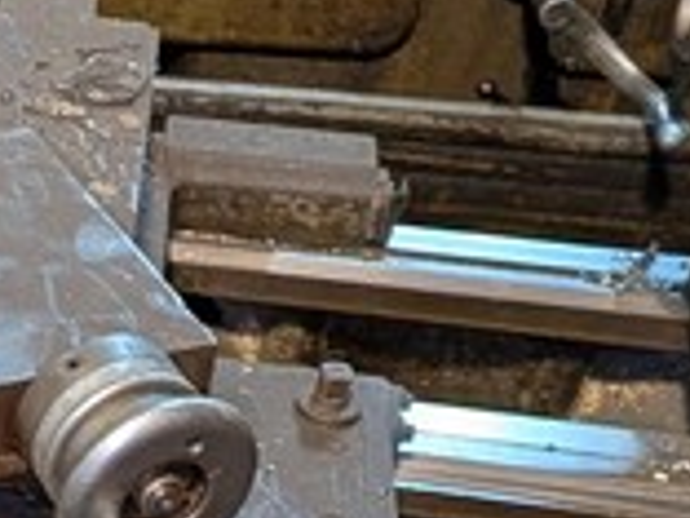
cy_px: 613
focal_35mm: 79
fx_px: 1575
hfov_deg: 21.6
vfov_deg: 17.8
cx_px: -274
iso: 187
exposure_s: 1/30
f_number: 1.7
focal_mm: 2.02
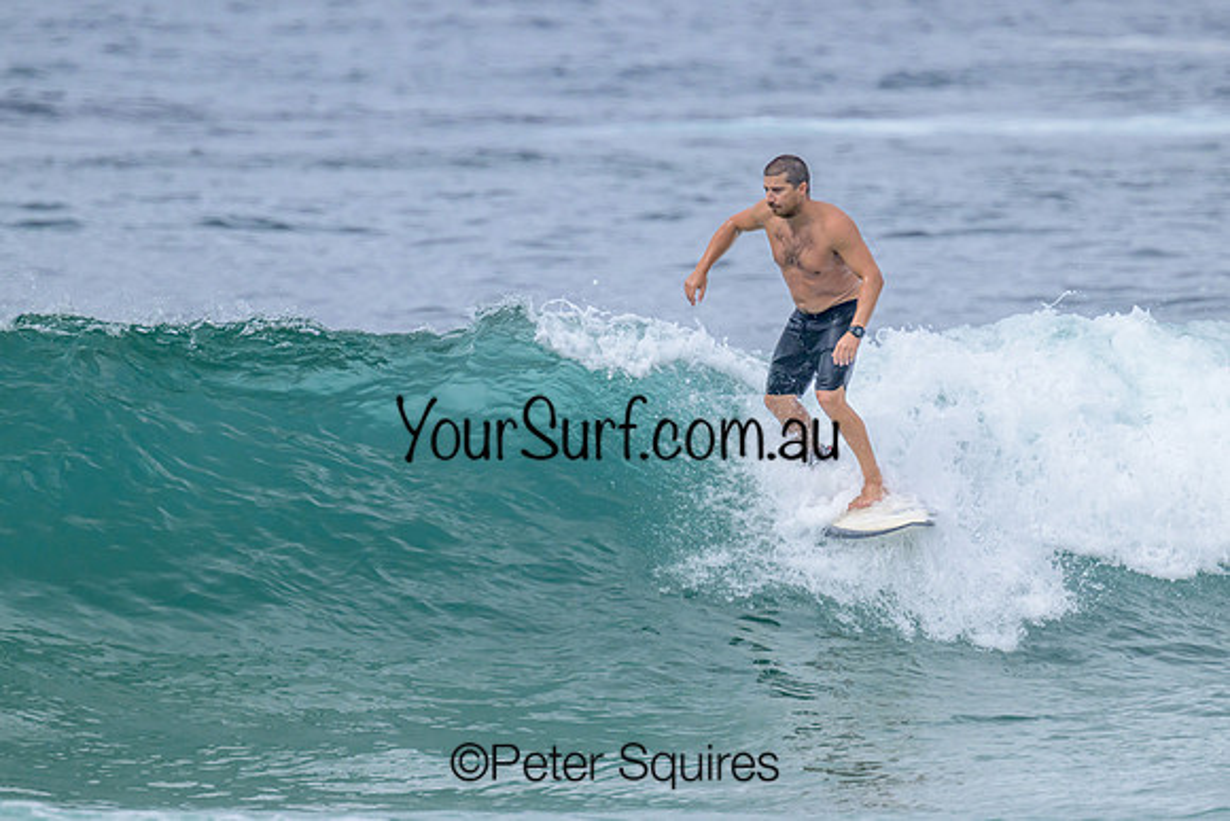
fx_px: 31550
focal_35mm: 923
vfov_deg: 1.5
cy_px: 386
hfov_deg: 2.2
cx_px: 693
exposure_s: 1/2000
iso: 1250
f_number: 11
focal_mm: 800
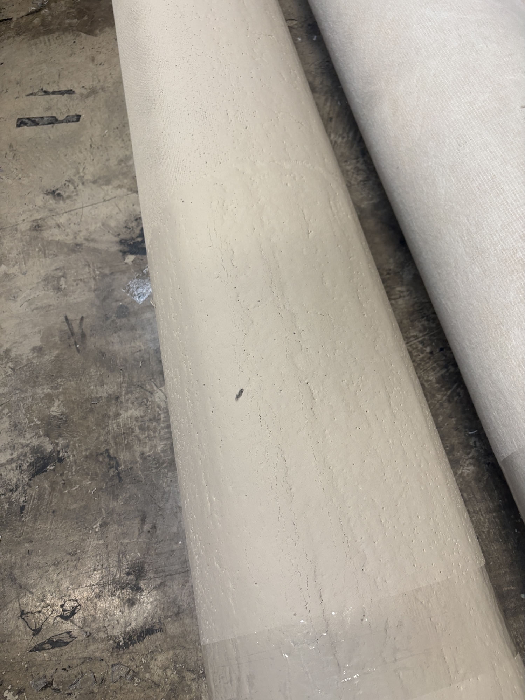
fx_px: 526
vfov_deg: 67.3
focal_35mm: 26
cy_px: 350
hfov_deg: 53.1
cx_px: 262
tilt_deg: -63.0
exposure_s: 1/73
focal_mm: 5.96
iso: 125
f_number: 1.6
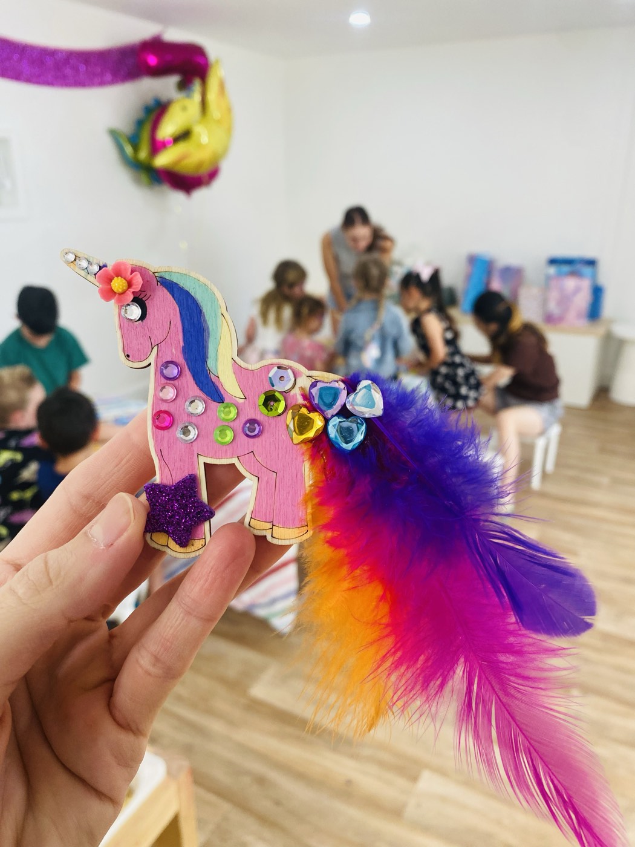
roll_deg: +0.2
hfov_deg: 53.1
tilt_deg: -19.6
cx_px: 318
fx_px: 636
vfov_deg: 67.3
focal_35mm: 26
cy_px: 424
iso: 100
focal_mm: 4.25
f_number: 1.8
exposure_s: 1/121
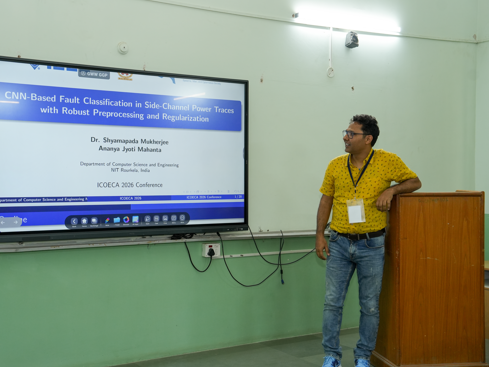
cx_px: 215
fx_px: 664
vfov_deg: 30.9
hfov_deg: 40.4
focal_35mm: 47
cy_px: 184
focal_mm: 43
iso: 1000
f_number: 4
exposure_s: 1/125
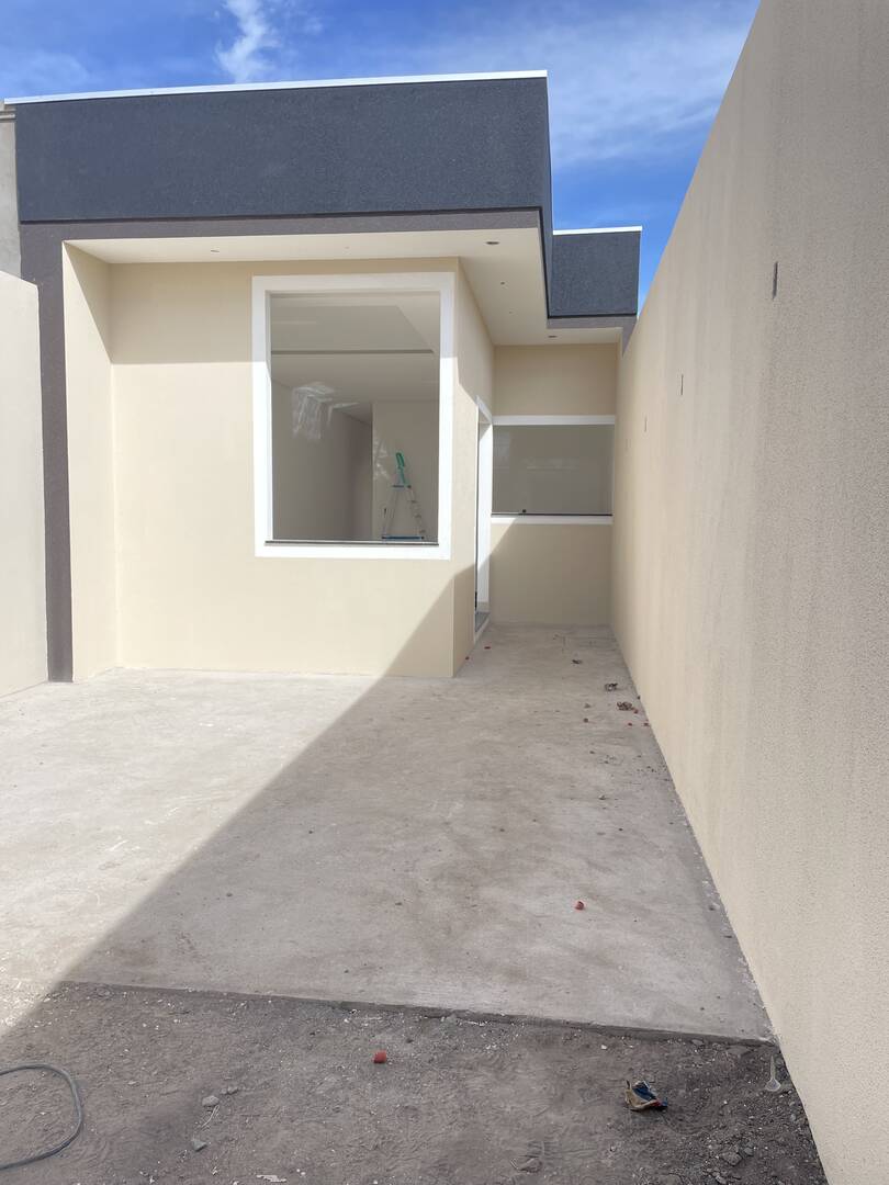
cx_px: 444
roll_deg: -0.4
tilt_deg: -4.2
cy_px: 592
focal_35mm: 26
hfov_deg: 53.1
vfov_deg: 67.3
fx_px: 890
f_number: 1.6
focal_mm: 4.2
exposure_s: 1/720
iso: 32
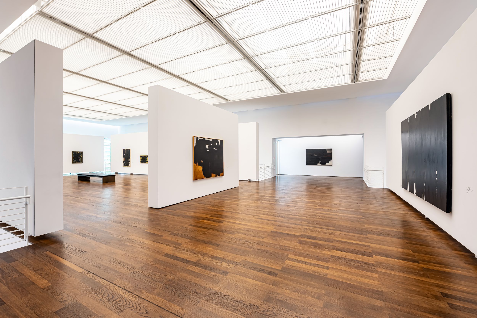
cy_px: 159
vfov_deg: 73.7
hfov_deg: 96.7
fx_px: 212
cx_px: 238
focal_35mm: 16
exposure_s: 1/2.5
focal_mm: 16
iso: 160
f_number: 8
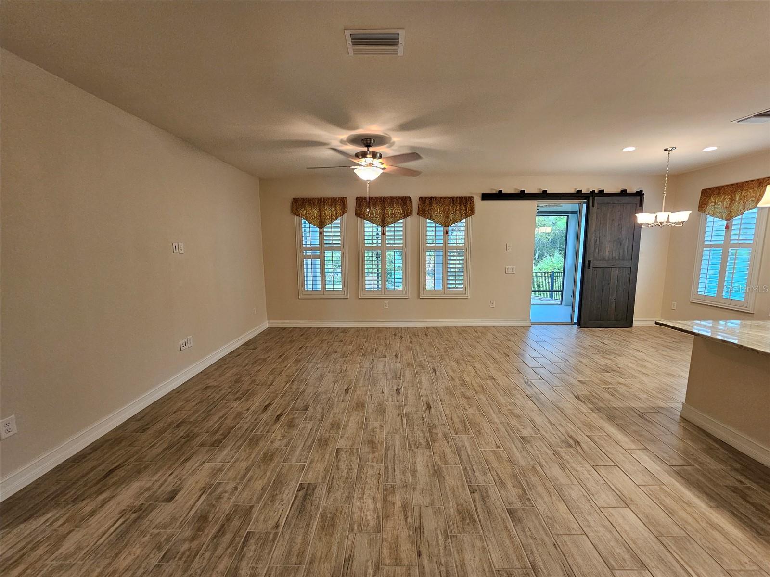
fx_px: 289
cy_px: 288
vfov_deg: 89.9
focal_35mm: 13
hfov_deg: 106.2
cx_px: 385
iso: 200
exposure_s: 1/60
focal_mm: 2.2
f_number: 2.2
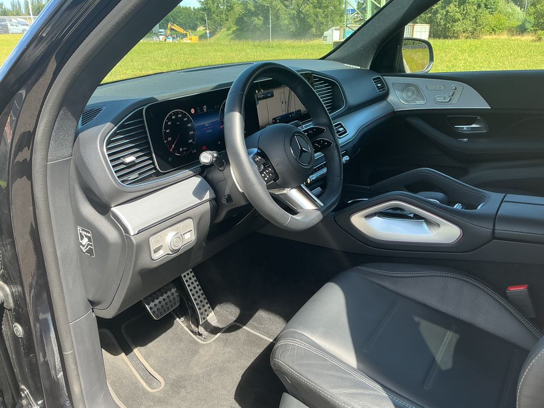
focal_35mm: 29
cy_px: 204
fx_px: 456
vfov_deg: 48.2
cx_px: 272
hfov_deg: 61.7
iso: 20
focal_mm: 3
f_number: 1.8
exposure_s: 1/186
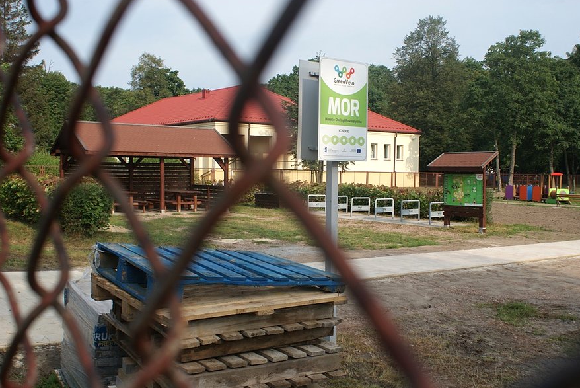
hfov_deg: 48.4
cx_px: 293
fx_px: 645
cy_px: 196
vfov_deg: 33.5
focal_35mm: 40
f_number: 9
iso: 100
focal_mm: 26
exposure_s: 1/160
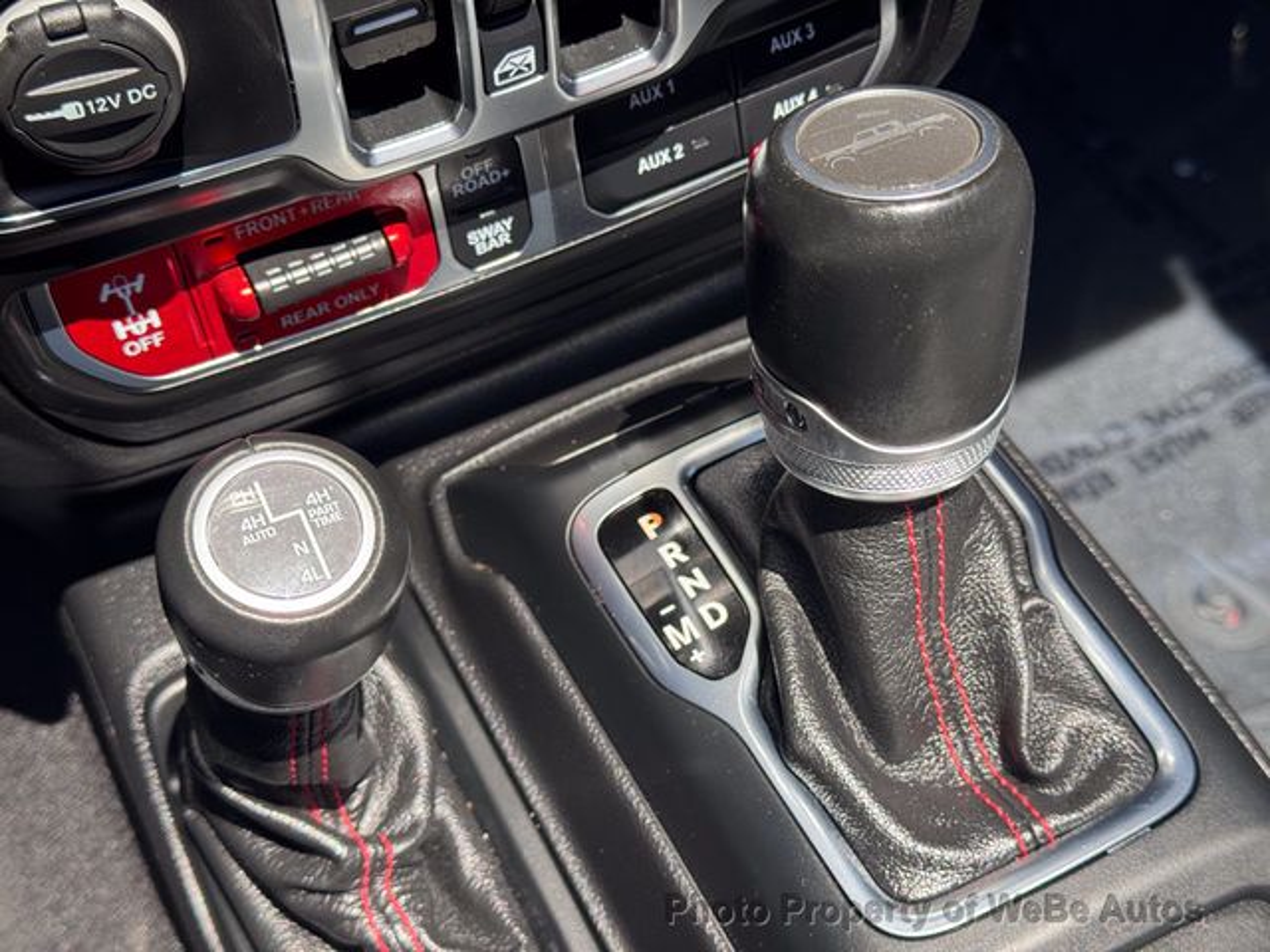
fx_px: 1761
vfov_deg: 30.3
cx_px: 635
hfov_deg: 39.7
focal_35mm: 48
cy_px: 476
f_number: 1.78
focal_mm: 6.76
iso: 64
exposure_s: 1/731
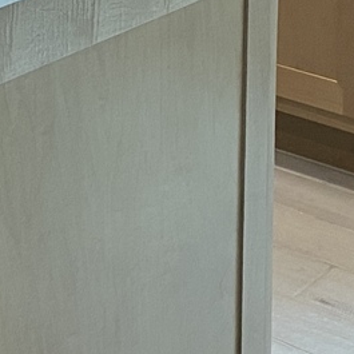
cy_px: -270
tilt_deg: -8.8
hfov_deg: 12.6
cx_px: -305
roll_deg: +0.2
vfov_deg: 12.8
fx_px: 1446
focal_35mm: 125
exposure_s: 1/60
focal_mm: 4.25
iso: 100
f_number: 1.8
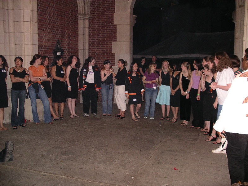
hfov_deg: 50.1
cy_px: 93
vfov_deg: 38.7
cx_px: 124
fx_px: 265
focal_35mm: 37
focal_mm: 7.8
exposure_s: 1/40
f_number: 2.8
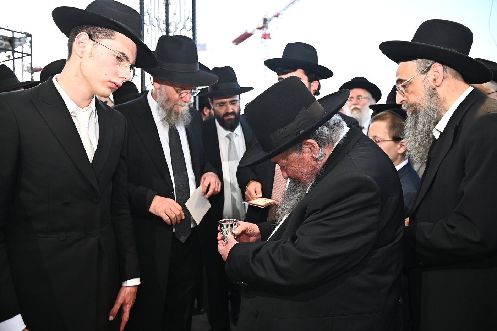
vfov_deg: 53.1
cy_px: 166
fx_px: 331
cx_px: 248
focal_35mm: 24
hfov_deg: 73.8
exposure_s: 1/200
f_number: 3.5
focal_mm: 24
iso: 1000
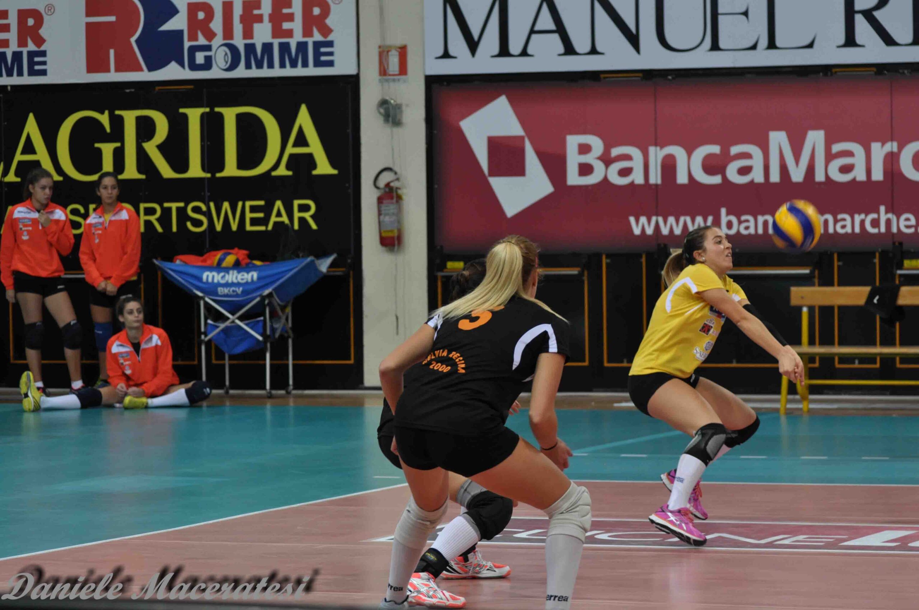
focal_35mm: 147
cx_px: 460
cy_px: 305
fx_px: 3748
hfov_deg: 14.0
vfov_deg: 9.3
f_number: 4.5
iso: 800
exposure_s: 1/250
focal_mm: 98
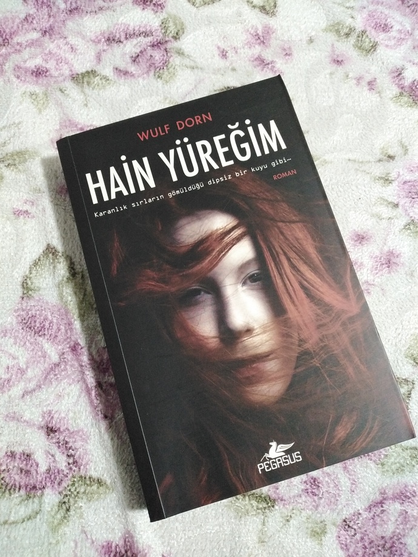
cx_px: 209
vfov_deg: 67.3
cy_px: 278
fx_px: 419
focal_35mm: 26
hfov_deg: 53.1
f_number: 1.8
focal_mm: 3.62
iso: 689
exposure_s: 1/20
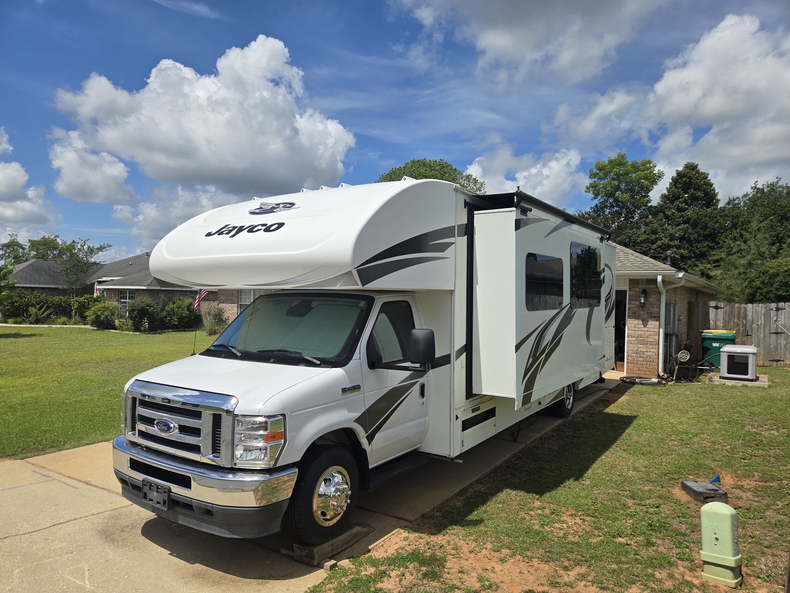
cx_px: 395
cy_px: 296
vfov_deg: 58.9
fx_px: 525
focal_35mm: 23
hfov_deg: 73.9
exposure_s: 1/3075
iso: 25
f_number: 1.8
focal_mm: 5.4
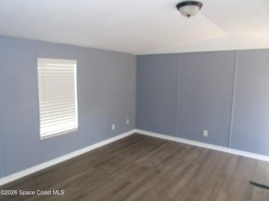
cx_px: 134
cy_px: 100
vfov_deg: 54.8
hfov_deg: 69.4
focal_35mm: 25
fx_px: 194
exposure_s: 1/30
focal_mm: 4.4
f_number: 4.3
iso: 200
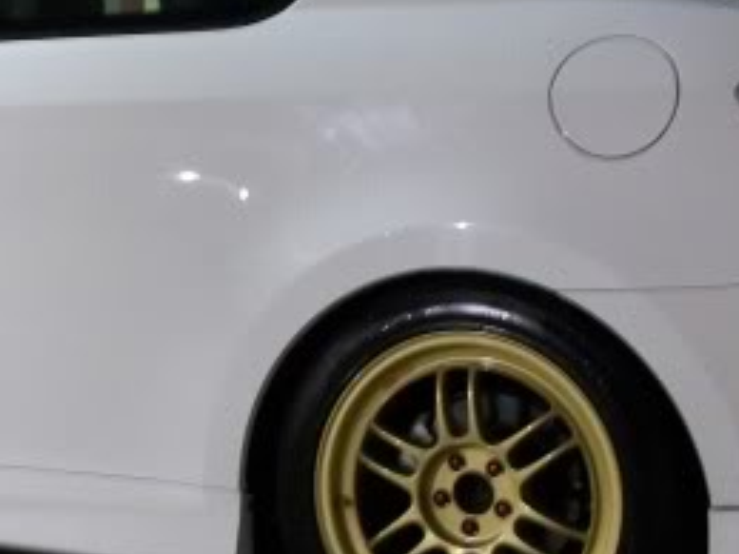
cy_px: 277
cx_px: 134
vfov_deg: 13.7
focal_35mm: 108
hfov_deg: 18.0
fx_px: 2305
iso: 220
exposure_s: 1/8
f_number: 3.1
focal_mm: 6.3
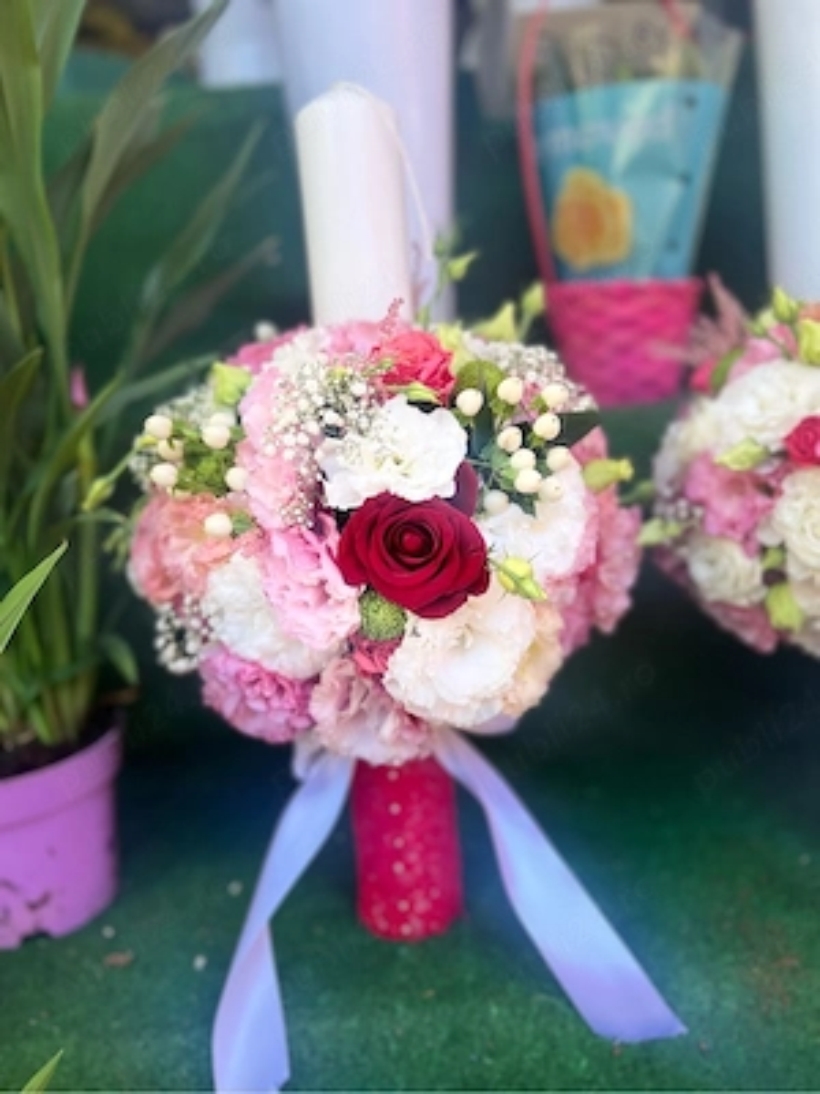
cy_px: 547
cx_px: 410
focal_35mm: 26
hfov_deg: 53.1
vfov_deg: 67.3
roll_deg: +4.8
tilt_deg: -10.9
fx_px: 821
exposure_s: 1/121
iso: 40
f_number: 1.5
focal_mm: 5.7
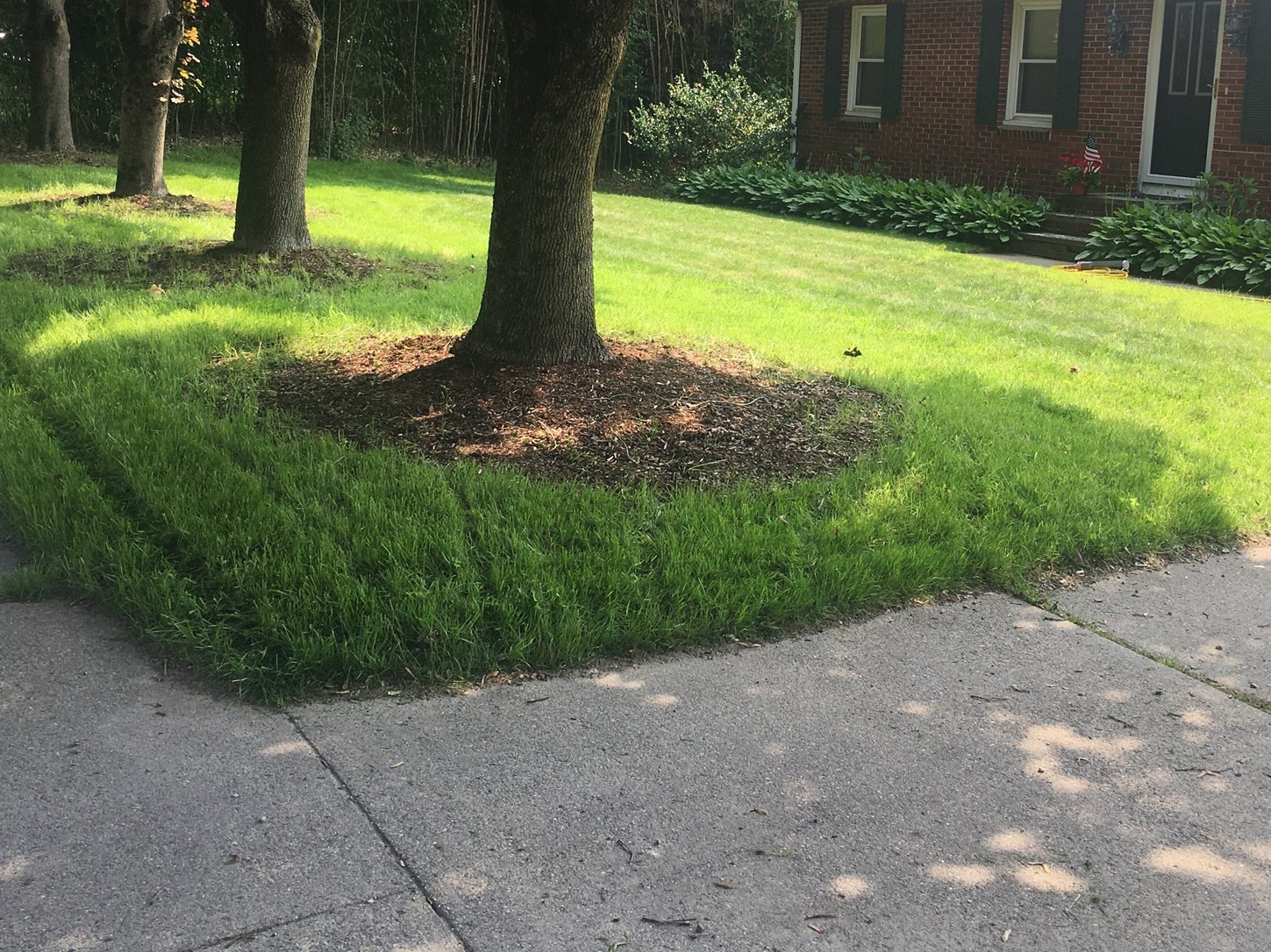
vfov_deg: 34.7
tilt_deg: -5.0
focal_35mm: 41
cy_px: 297
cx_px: 732
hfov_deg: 45.6
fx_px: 1505
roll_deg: -3.3
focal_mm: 4.15
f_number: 2.2
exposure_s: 1/359
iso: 25
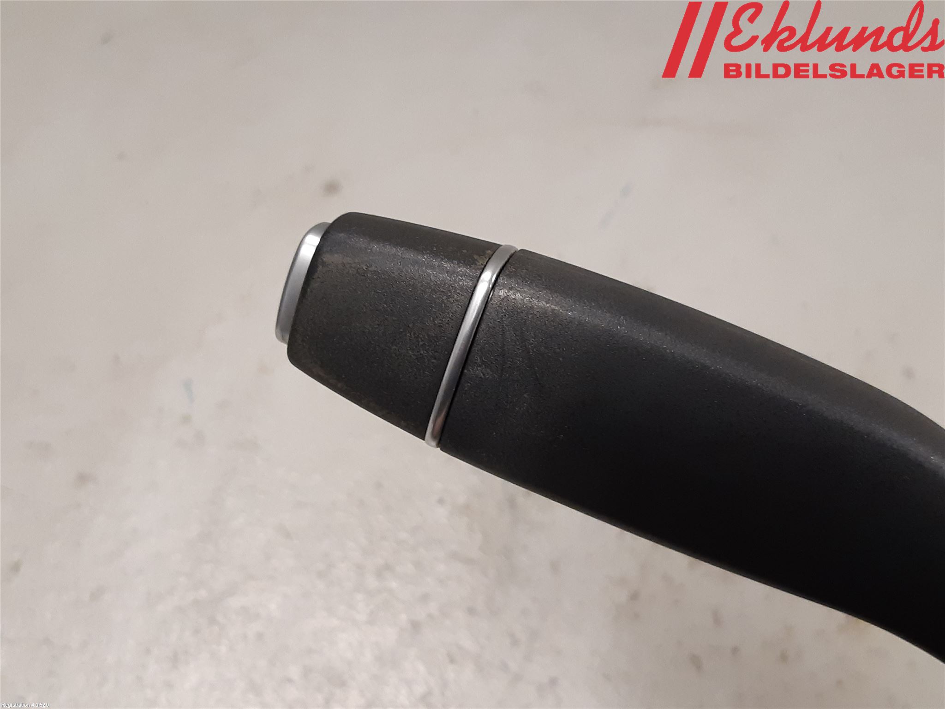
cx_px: 472
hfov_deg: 67.3
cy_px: 354
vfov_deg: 53.1
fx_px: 710
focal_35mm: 26
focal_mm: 3.93
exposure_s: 1/50
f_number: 1.7
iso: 160
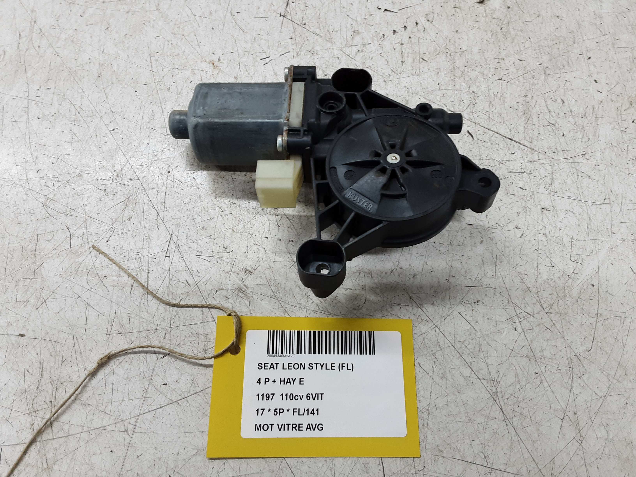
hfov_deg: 65.3
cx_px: 318
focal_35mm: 27
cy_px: 238
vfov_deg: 51.4
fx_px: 496
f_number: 1.9
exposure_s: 1/50
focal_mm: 2.91
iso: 80
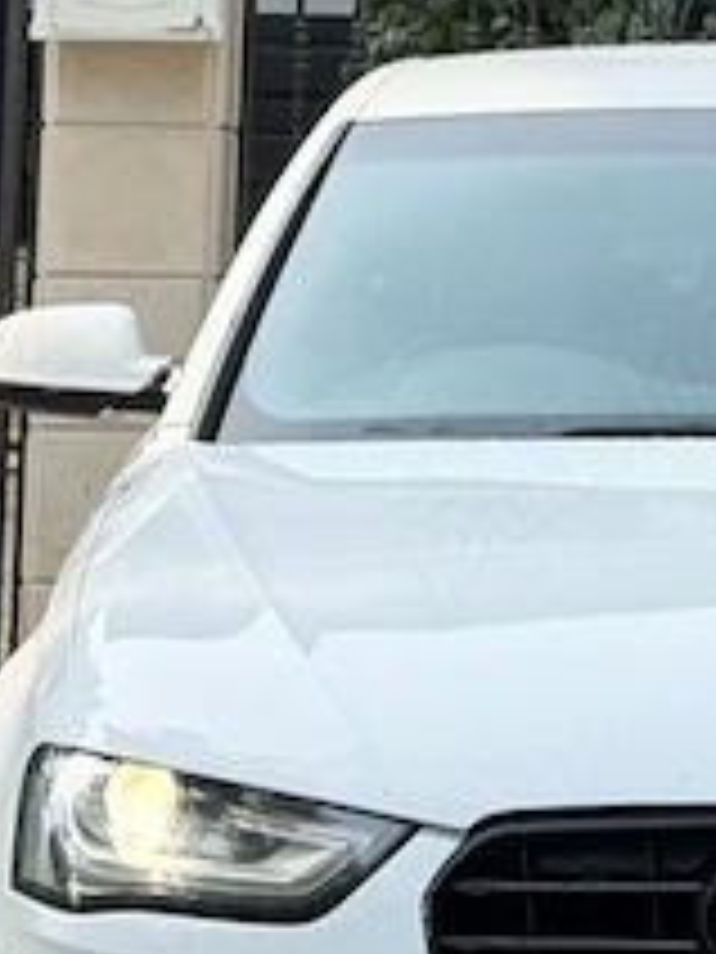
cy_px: -220
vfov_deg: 10.7
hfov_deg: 8.1
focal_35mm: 181
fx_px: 4992
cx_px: 869
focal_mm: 6.76
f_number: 1.78
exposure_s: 1/2088
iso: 80
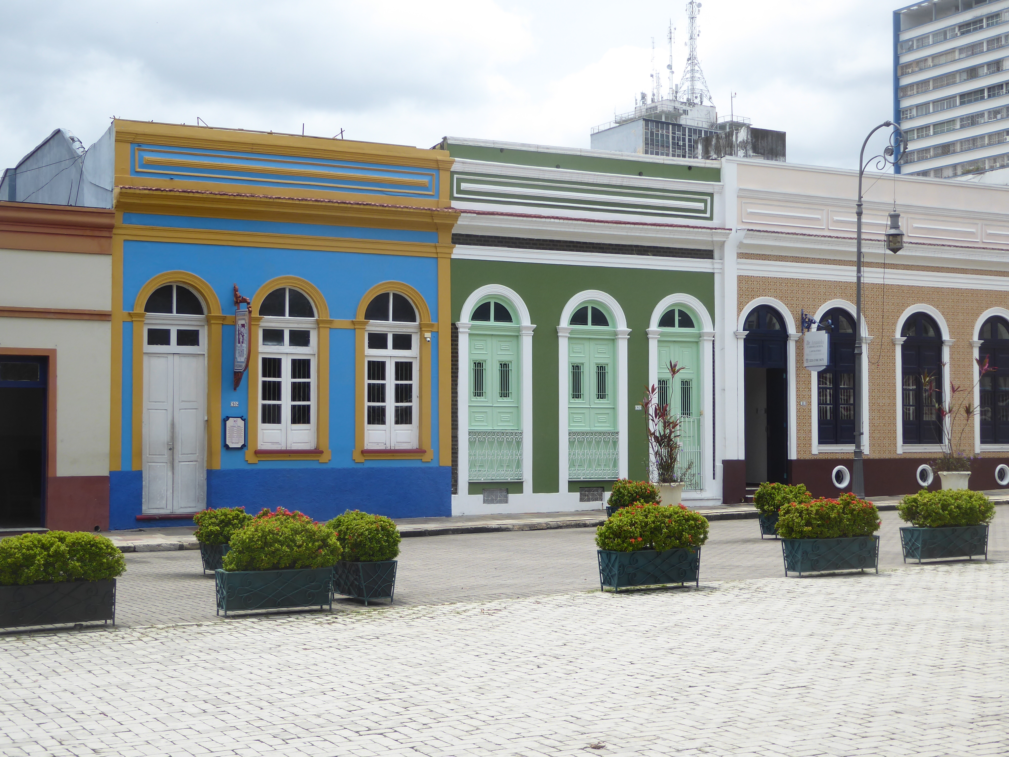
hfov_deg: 33.8
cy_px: 378
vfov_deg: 25.7
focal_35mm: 57
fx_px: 1661
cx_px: 504
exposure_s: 1/500
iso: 80
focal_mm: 9.6
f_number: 4.1
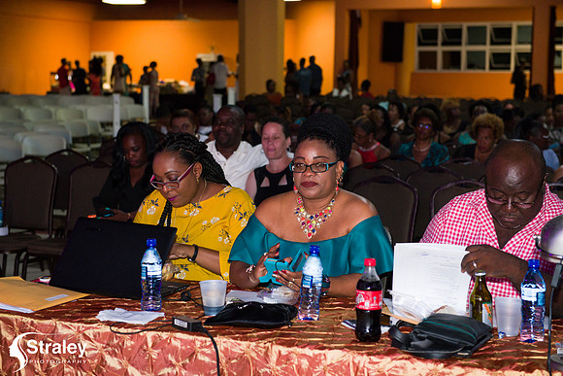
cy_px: 188
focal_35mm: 66
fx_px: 1032
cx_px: 282
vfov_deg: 20.6
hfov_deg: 30.5
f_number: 5
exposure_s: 1/160
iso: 4000
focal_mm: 66
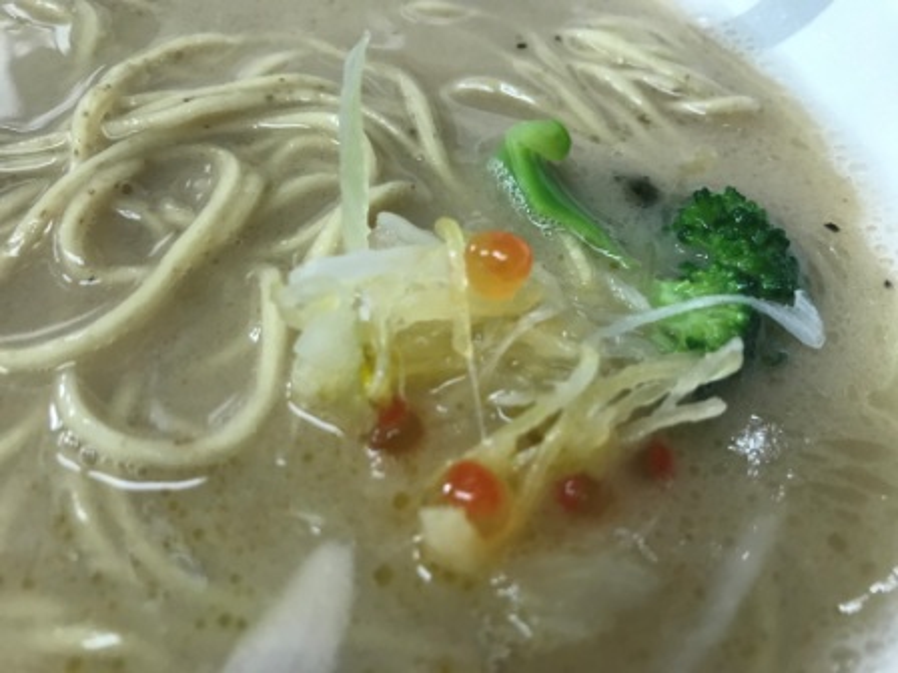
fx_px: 726
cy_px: 336
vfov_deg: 49.7
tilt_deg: -53.5
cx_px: 449
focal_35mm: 28
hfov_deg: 63.4
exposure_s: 1/30
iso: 32
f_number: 1.8
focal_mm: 3.99
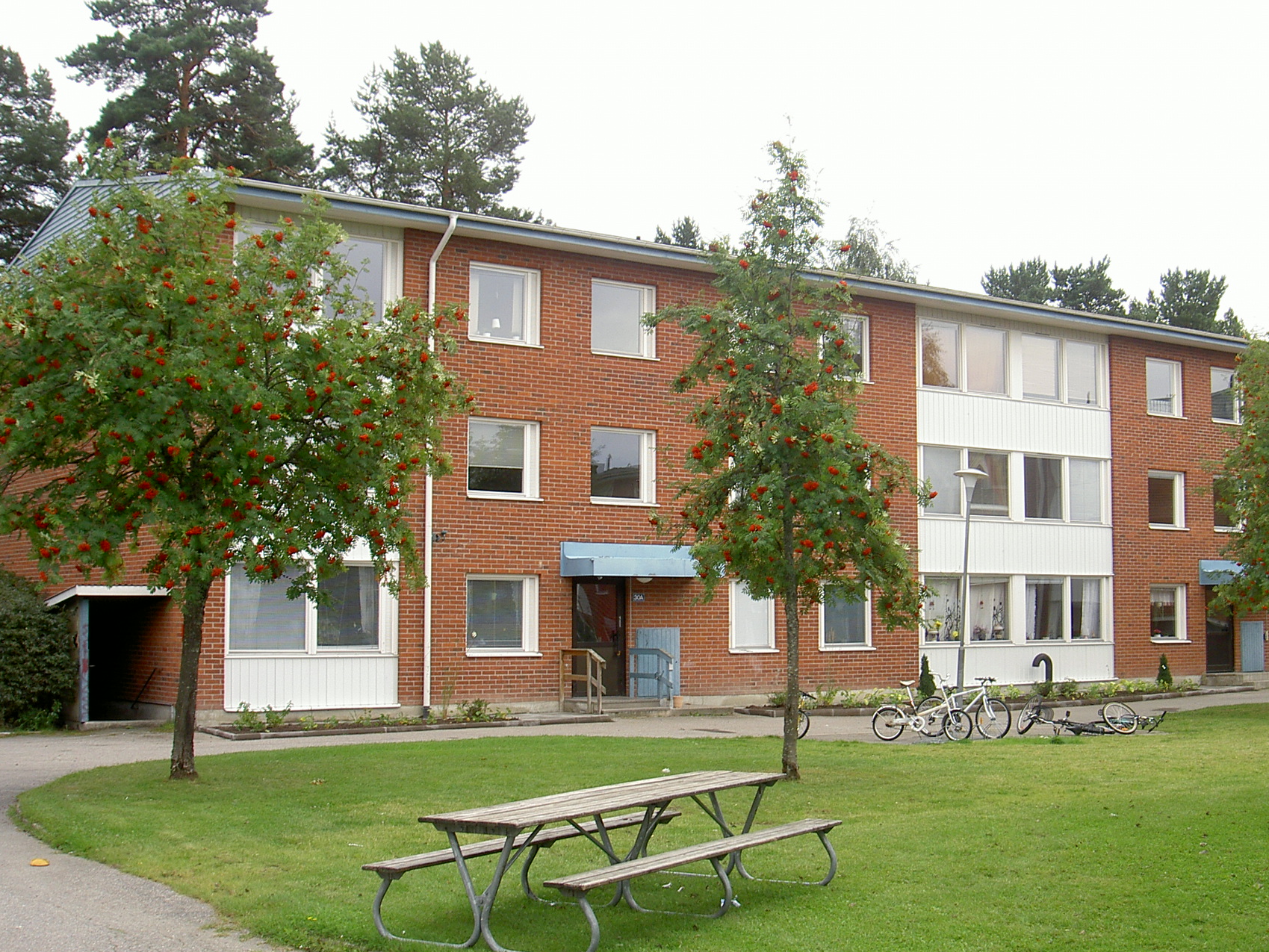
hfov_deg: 40.3
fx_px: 1723
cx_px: 736
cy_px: 520
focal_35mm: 47
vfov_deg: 30.9
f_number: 4.7
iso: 100
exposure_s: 1/100
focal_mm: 8
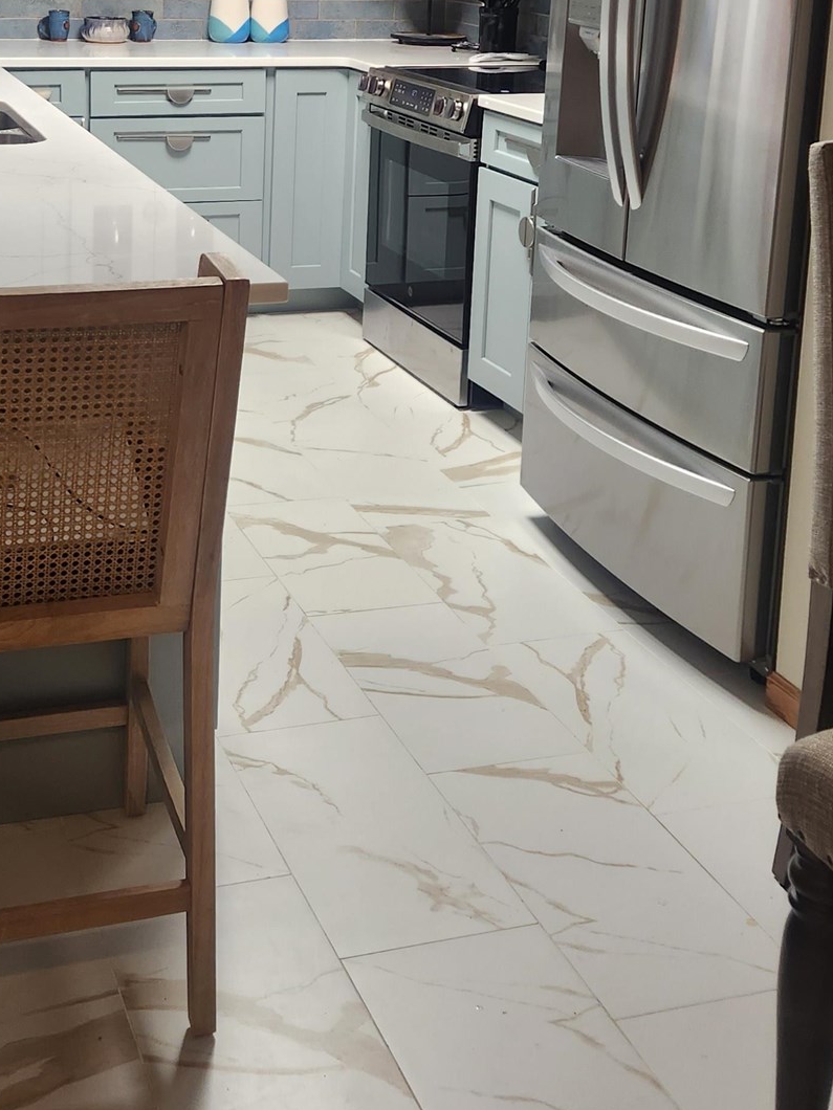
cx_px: 270
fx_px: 1604
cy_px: 193
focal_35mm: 50
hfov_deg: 28.9
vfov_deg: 36.6
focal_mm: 5.4
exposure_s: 1/120
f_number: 1.8
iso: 160
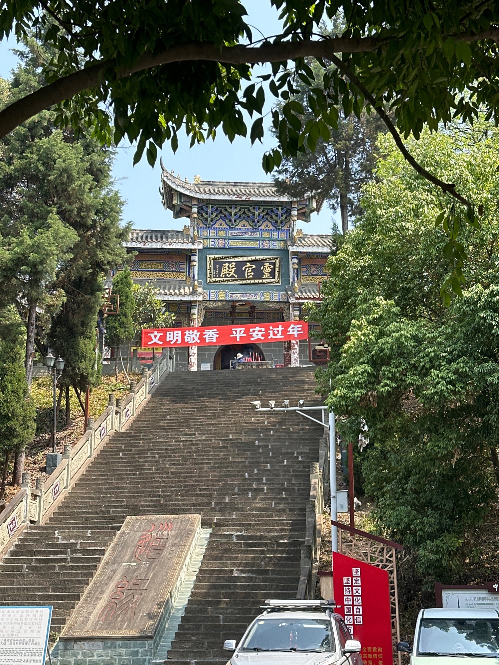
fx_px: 923
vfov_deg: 39.7
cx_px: 250
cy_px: 332
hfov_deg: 30.3
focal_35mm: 48
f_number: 1.78
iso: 64
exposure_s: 1/1050
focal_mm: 6.86
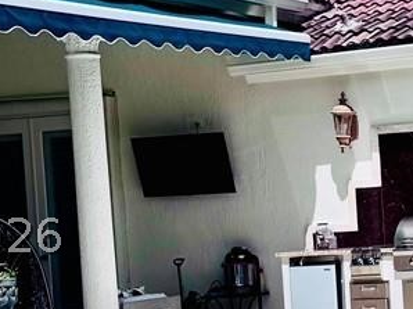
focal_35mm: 129
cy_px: 236
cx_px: 488
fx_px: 1538
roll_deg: +2.5
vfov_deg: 11.4
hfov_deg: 14.8
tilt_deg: -3.6
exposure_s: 1/7937
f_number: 1.78
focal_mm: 6.76
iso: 80
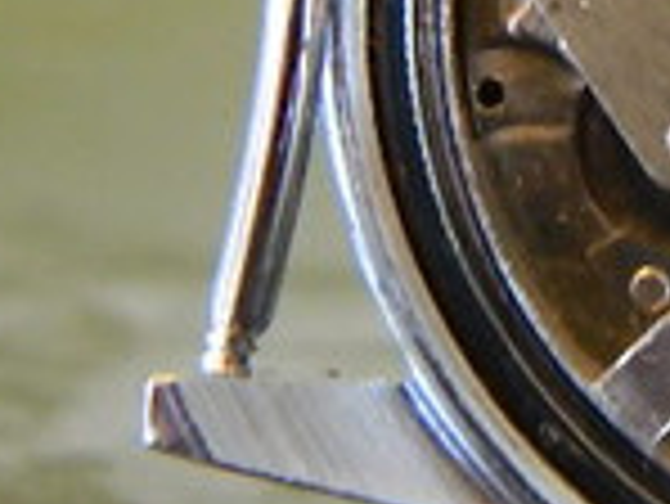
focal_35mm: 346
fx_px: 6702
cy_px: -29
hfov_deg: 5.7
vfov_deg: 4.3
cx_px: 985
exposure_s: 1/2.5
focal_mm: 18.6
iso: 200
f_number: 4.5
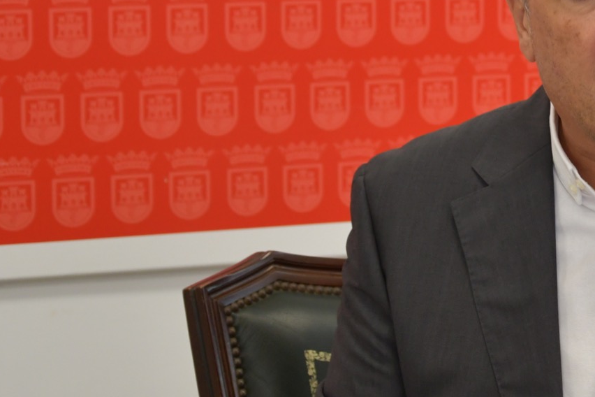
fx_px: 2793
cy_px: 47
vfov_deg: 8.1
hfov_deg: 11.9
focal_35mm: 169
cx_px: 683
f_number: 4.8
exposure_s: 1/125
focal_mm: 48
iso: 900
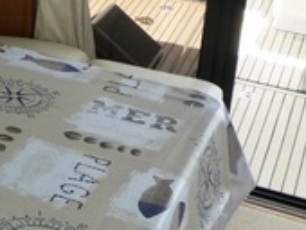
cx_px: -147
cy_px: -54
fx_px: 859
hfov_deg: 18.1
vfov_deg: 14.7
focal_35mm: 97
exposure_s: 1/160
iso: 200
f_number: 3.6
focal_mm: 5.4
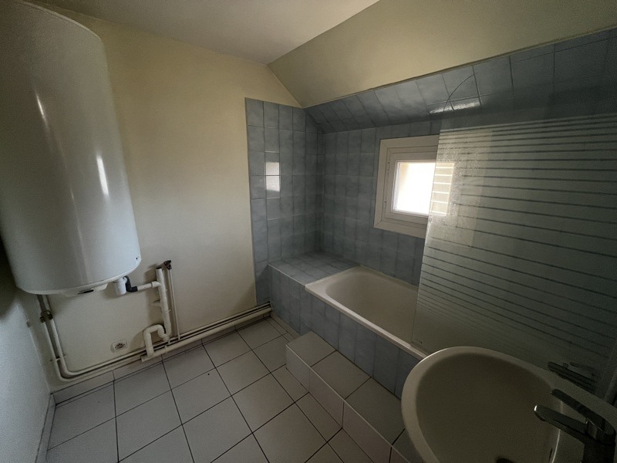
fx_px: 232
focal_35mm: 13
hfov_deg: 106.2
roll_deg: -0.5
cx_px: 308
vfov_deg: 89.9
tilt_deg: -14.7
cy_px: 232
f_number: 1.8
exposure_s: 1/99
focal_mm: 1.57
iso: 125
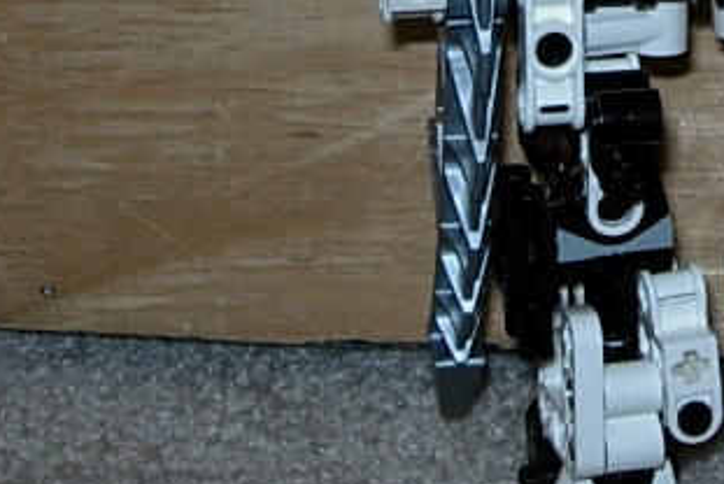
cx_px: 733
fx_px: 2617
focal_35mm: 130
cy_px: -172
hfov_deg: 15.5
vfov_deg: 10.3
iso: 79
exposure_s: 1/64
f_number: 4.8
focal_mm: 7.8
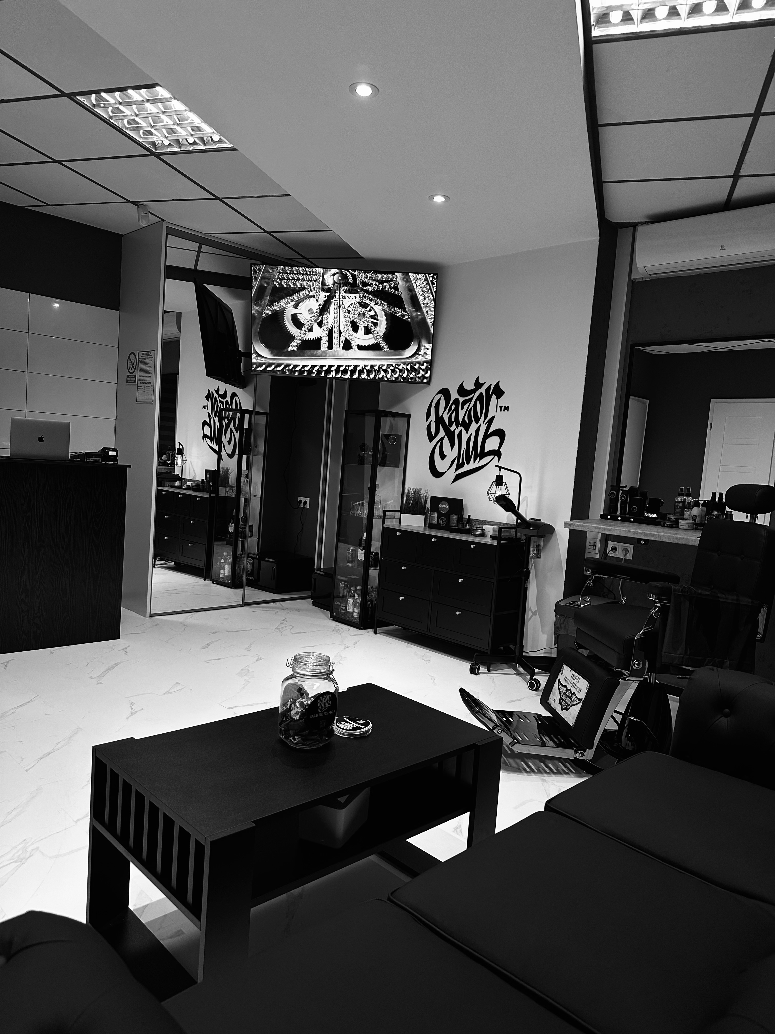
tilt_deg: -4.7
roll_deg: -4.9
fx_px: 716
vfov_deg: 71.6
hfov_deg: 56.8
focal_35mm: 24
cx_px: 388
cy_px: 517
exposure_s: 1/100
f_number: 1.78
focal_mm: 6.86
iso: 160
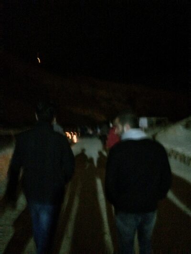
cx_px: 96
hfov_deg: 46.8
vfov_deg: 60.0
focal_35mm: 30
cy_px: 127
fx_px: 221
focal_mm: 4.12
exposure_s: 1/15
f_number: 2.2
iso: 2500
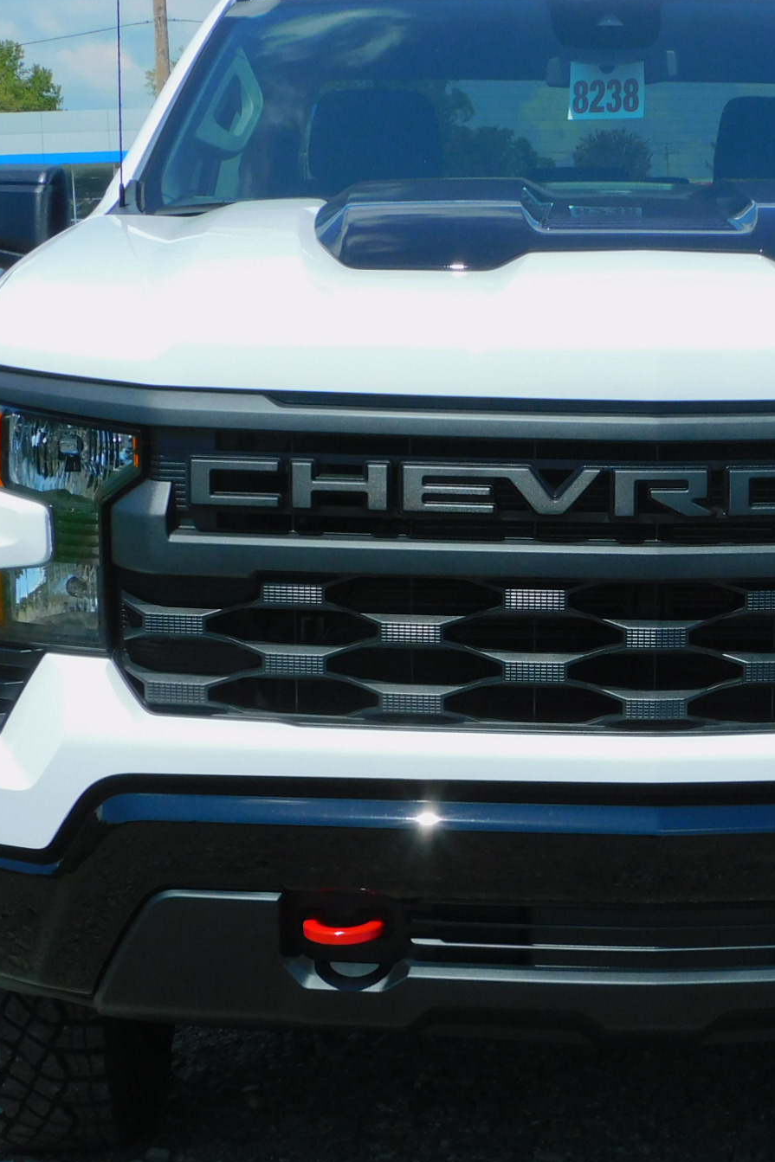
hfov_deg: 15.4
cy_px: 609
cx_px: 639
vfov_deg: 23.1
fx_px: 2842
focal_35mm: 88
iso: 125
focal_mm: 9
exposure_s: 1/1250
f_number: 4.5
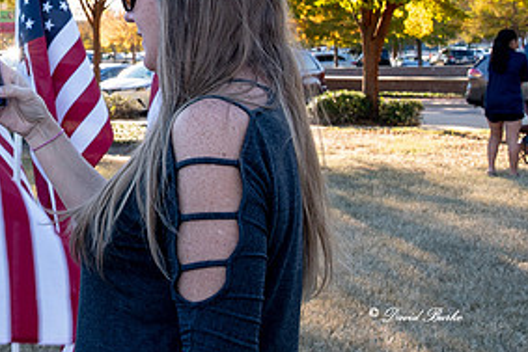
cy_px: 20
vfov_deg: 16.2
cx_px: 0
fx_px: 1218
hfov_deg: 23.4
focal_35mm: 83
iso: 100
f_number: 8
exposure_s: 1/100
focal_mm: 27
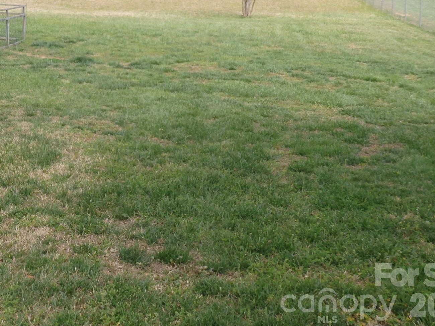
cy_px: 72
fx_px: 653
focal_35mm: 52
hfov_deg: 36.4
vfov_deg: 27.5
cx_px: 139
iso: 100
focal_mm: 6
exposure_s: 1/400
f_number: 3.4
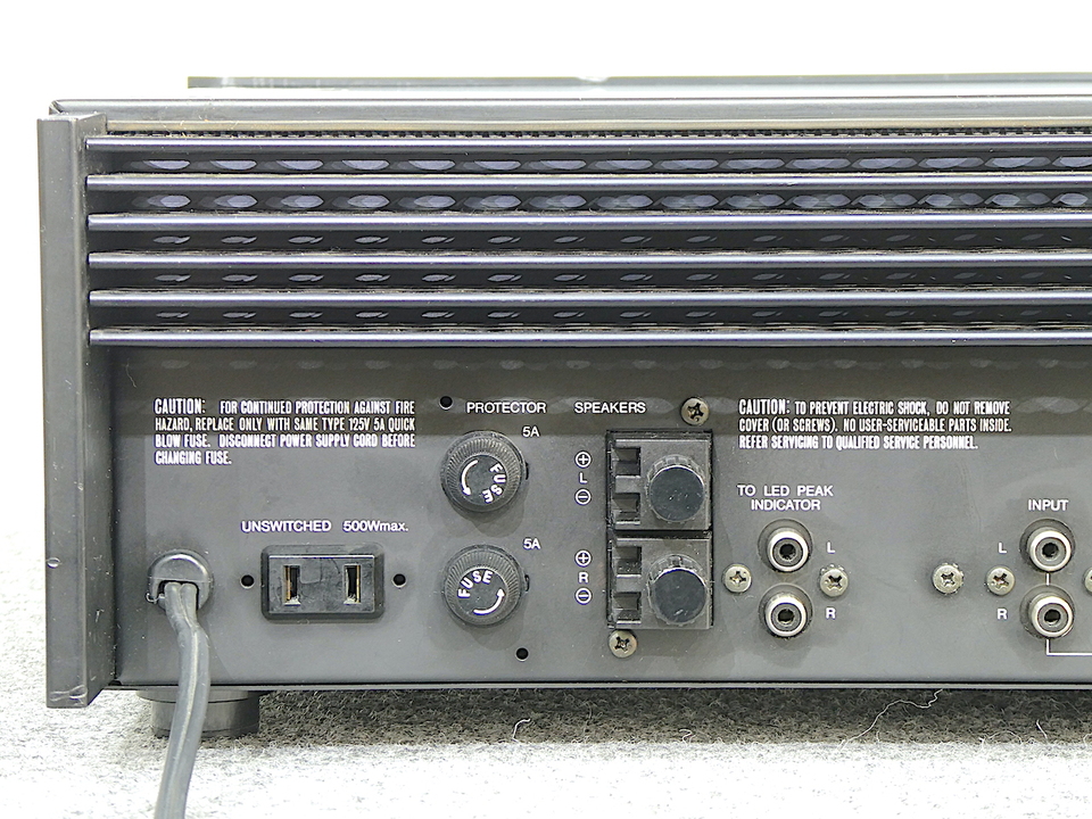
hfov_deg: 17.1
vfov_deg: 12.9
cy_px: 410
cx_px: 546
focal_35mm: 115
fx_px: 3628
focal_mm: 20.6
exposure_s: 1/1.6
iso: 200
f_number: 5.1
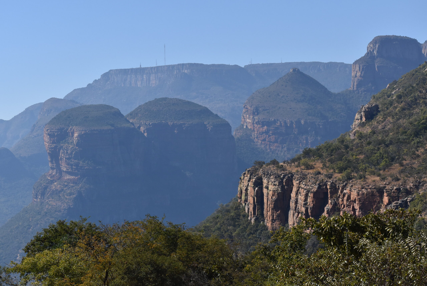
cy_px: 143
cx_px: 214
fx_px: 1246
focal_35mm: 105
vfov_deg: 13.1
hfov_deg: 19.4
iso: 400
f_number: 6.3
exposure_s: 1/2000
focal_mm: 70
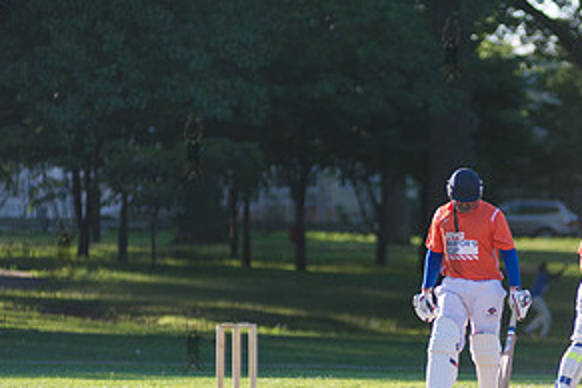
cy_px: 241
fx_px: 6434
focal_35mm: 398
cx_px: 450
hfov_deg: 5.2
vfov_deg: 3.5
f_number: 2.8
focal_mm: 200
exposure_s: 1/3200
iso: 400
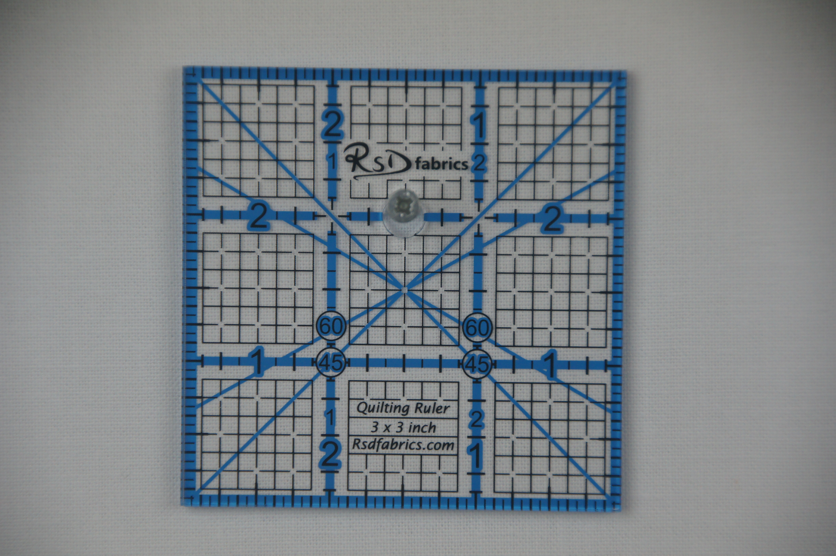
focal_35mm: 240
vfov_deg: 5.7
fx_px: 5567
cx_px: 418
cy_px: 278
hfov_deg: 8.6
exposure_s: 1/320
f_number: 6.3
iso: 500
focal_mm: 160
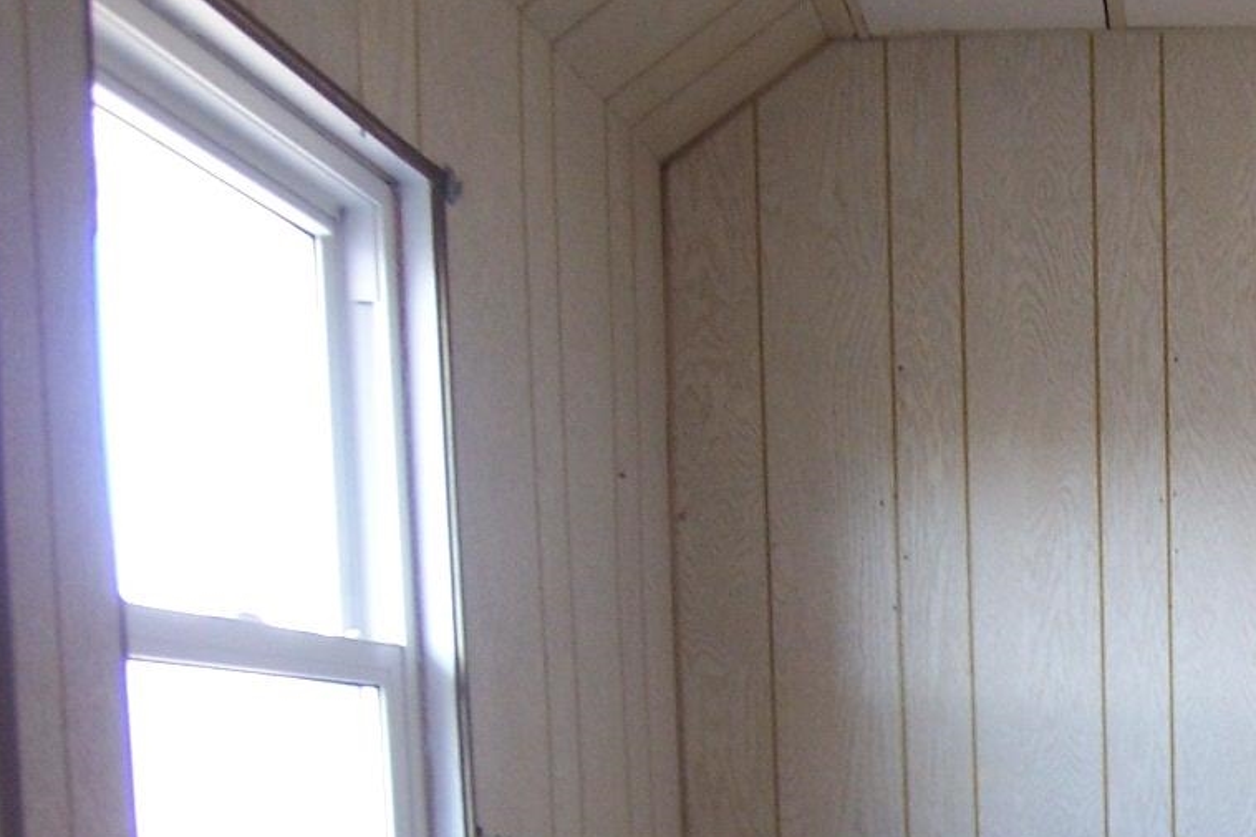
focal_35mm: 49
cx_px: 1220
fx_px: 1709
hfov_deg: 36.7
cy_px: 922
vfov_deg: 25.5
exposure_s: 1/30
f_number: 2.8
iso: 100
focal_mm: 3.8
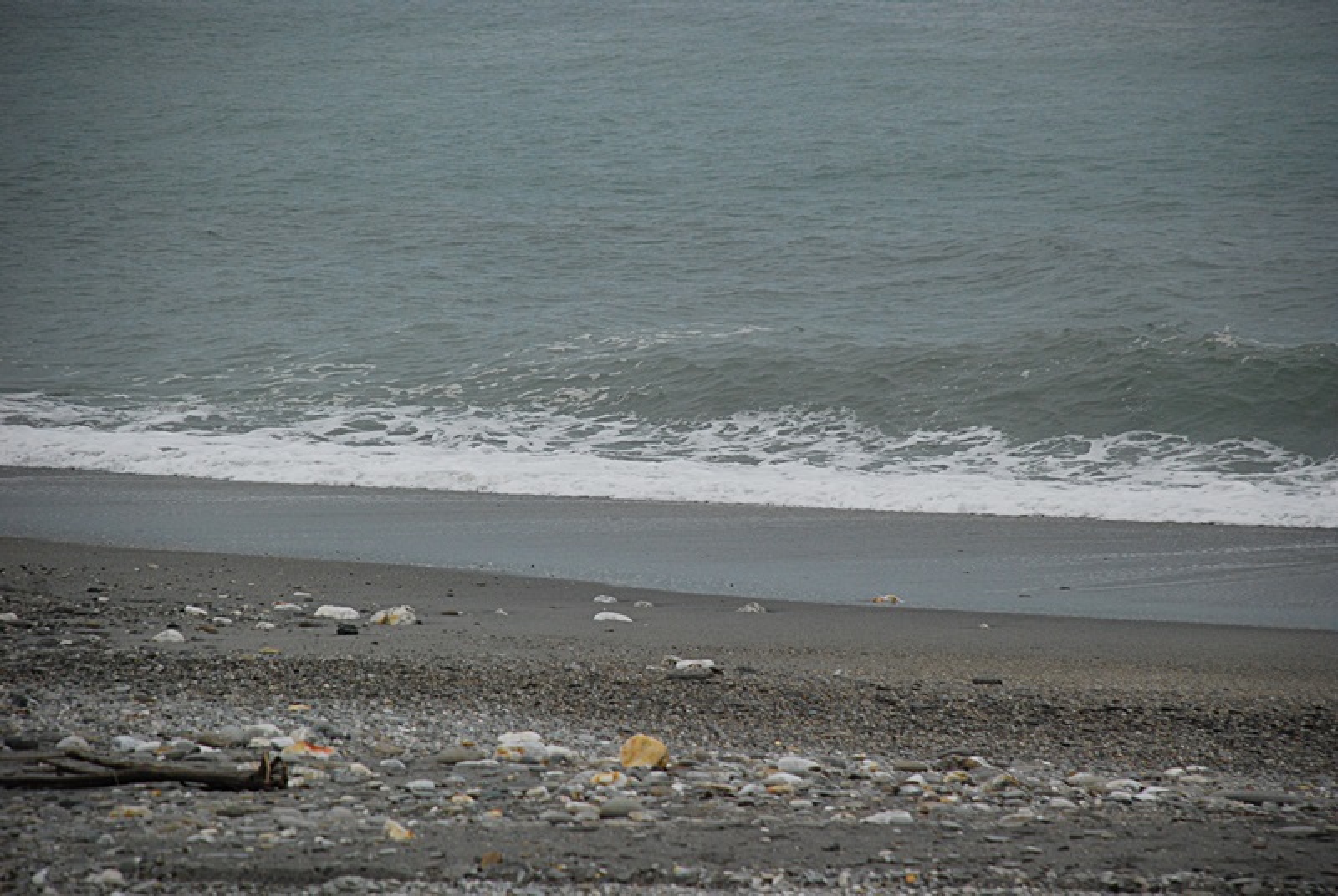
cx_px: 669
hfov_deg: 10.1
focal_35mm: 202
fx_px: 7537
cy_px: 448
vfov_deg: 6.8
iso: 400
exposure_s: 1/2500
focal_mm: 135
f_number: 5.6
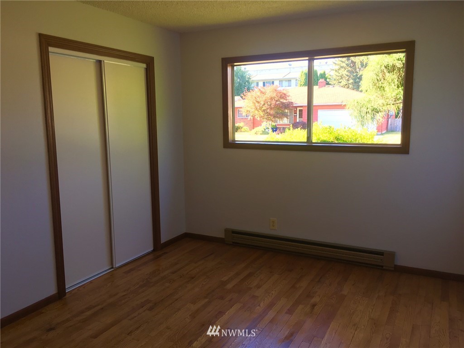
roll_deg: +0.5
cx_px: 232
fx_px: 389
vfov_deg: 48.2
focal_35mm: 29
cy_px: 174
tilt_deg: -9.7
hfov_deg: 61.7
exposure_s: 1/40
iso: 25
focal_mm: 4.15
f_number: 2.2
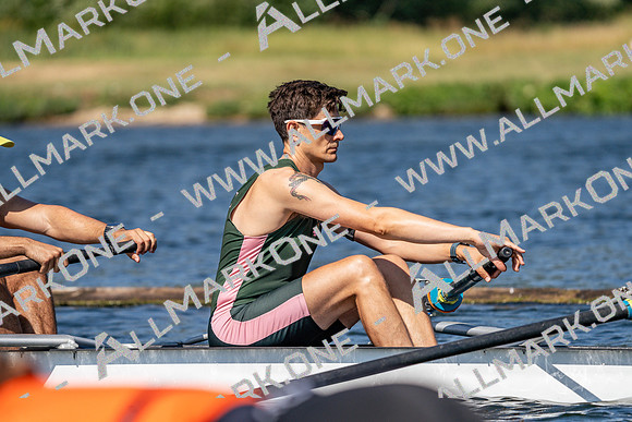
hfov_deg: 5.7
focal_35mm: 362
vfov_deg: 3.8
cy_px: 211
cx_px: 316
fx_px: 6356
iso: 200
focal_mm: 362
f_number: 6.3
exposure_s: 1/2000
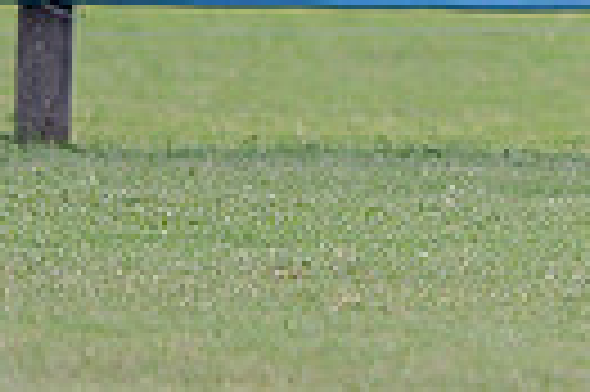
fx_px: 21786
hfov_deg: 1.5
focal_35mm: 1331
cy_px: -475
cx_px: 1175
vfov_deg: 1.0
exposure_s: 1/1000
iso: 200
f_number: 2.8
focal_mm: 300
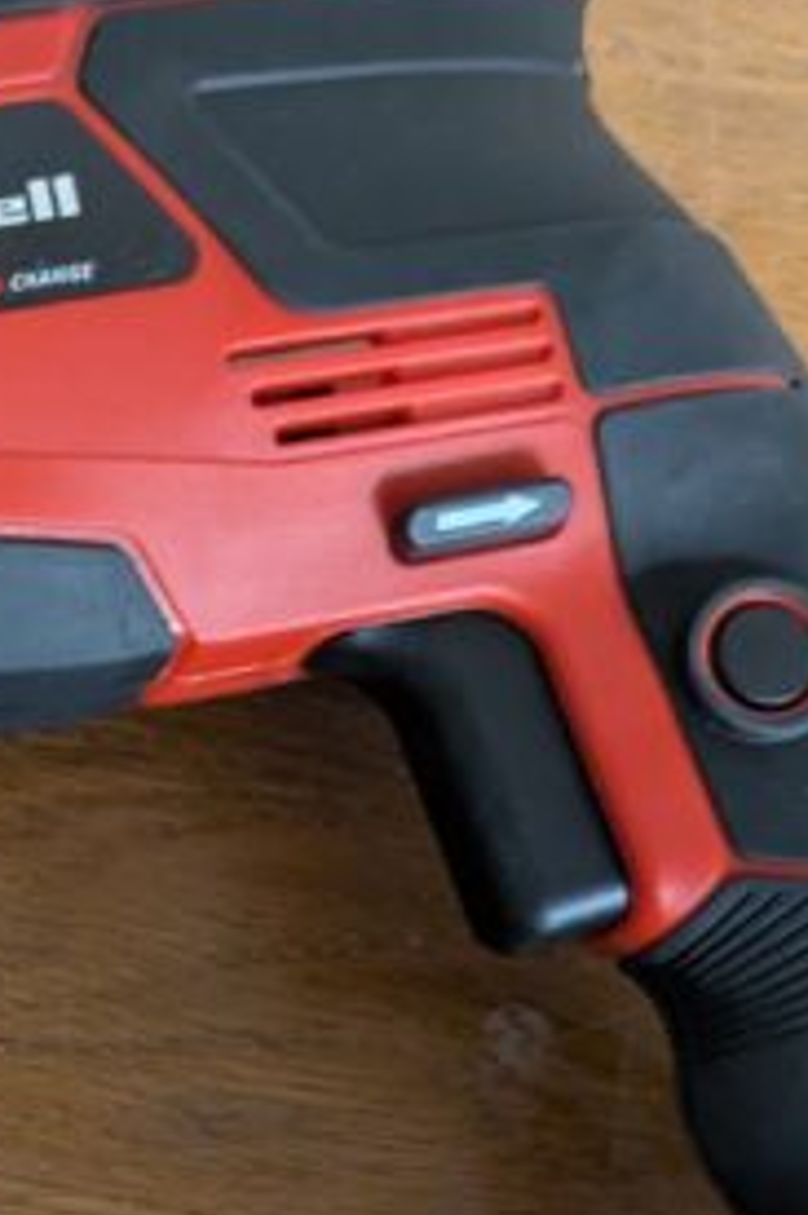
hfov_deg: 12.8
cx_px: -631
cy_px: 1107
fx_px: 3270
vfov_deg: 20.6
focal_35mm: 97
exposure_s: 1/25
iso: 607
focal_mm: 5.43
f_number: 1.89
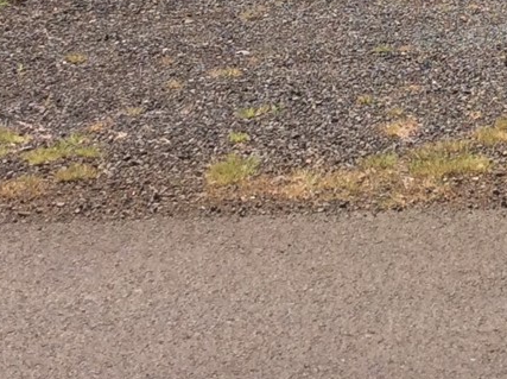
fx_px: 1755
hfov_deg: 16.1
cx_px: 522
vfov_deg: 11.5
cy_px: -283
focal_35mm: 120
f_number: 2.4
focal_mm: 3.3
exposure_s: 1/1244
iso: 32
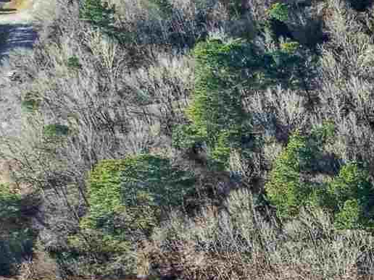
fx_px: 1545
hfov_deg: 10.8
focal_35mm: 143
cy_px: 425
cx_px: 1018
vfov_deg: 10.0
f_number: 1.8
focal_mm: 8.7
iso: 100
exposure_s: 1/640
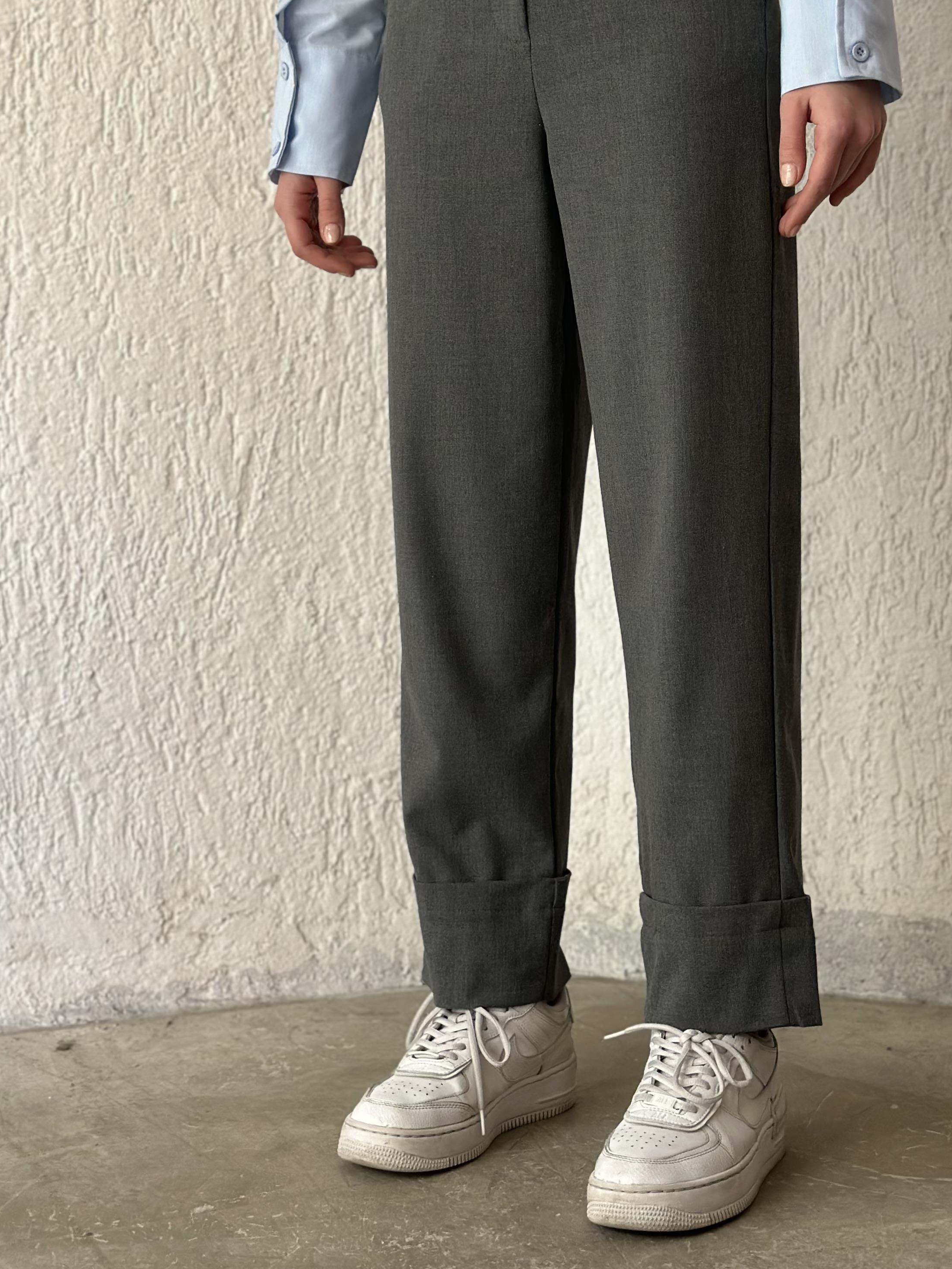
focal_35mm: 66
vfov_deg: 29.3
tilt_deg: -2.2
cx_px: 560
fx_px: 2420
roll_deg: +0.2
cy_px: 482
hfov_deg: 22.2
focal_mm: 6.86
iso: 125
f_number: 1.78
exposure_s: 1/97
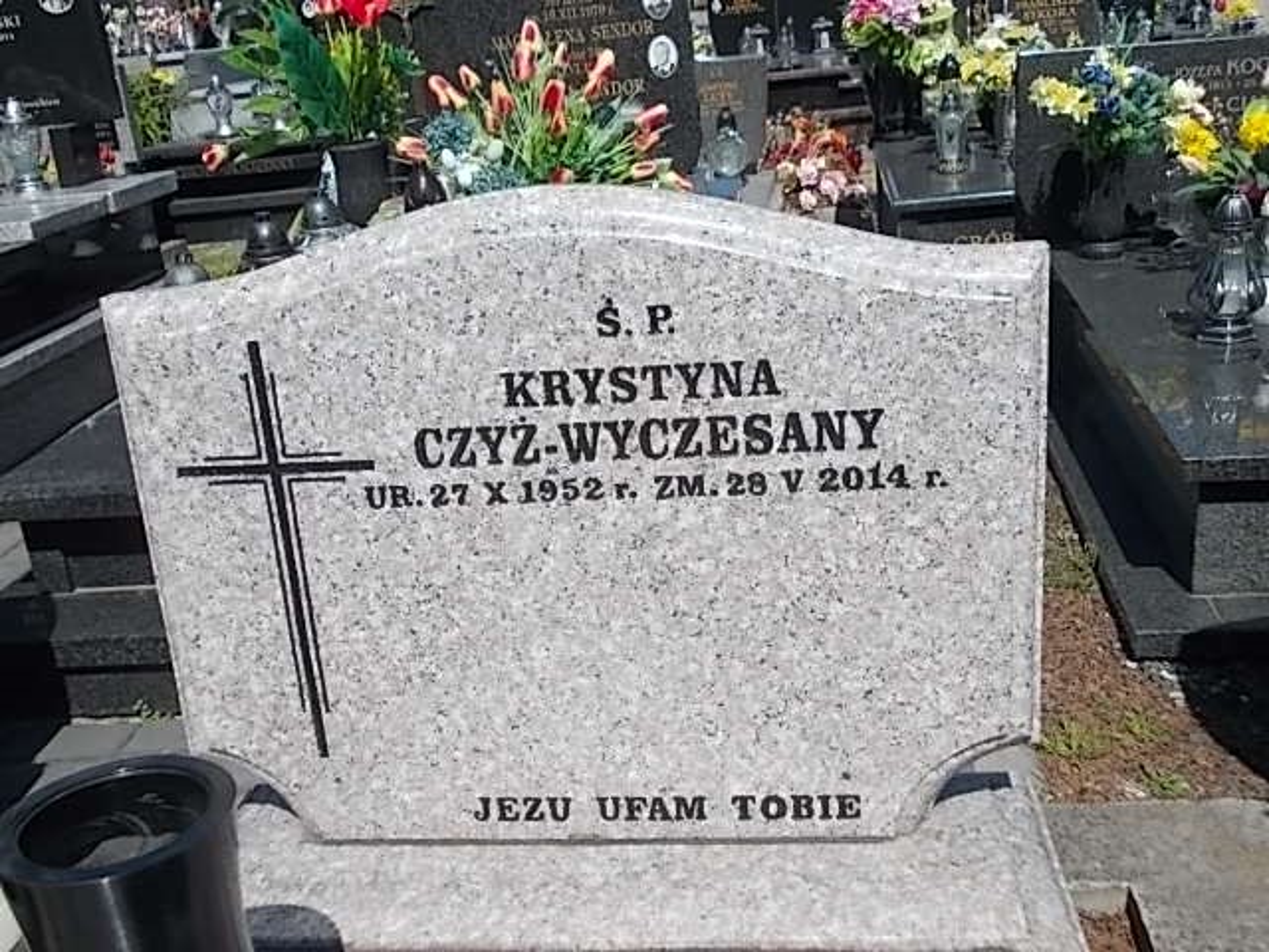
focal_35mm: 38
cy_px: 476
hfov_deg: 49.0
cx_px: 634
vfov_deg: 37.7
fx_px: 1393
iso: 80
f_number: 6.2
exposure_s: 1/320
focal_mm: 5.3
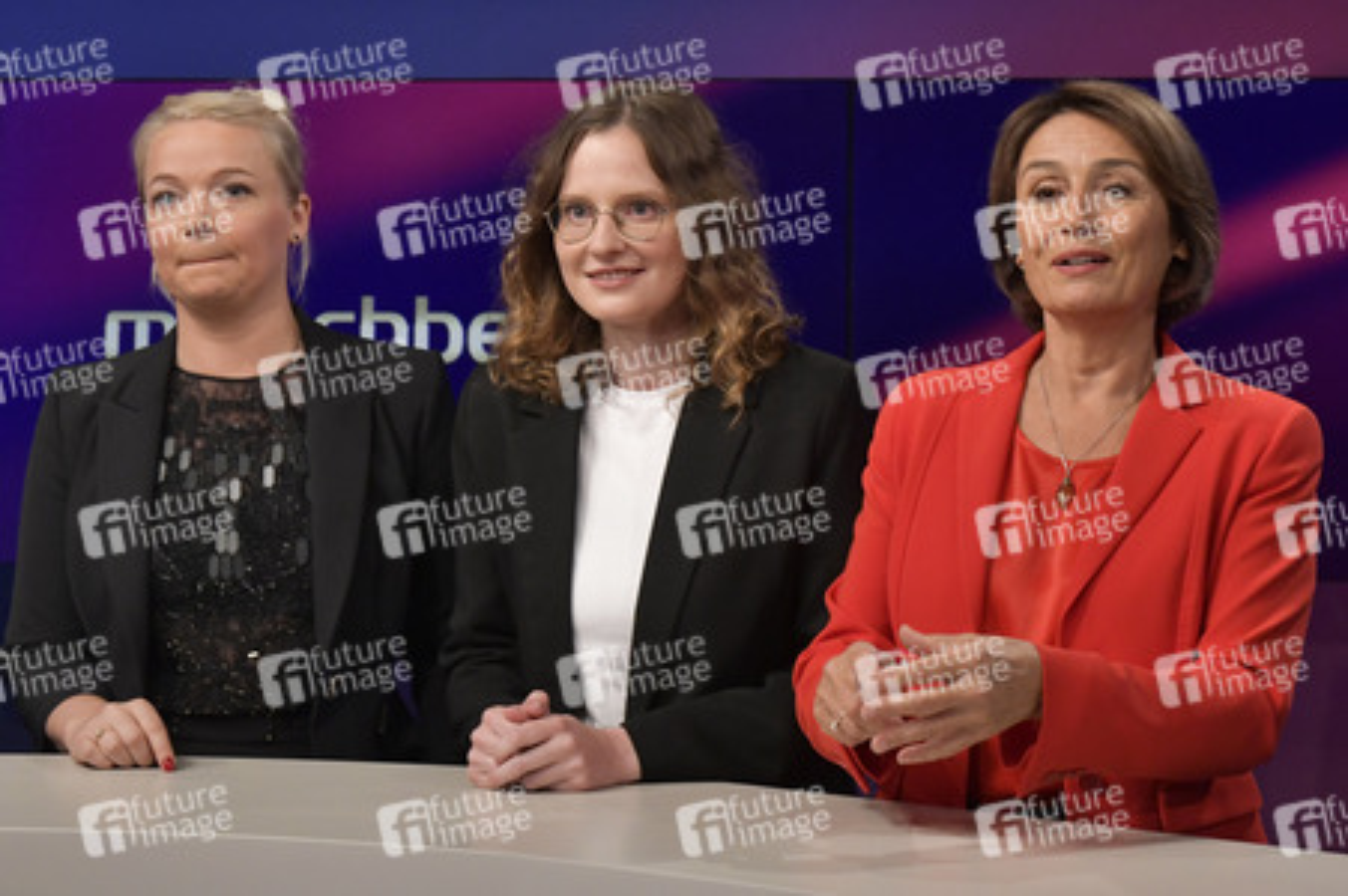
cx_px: 674
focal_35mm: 56
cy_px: 448
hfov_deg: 35.7
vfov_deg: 24.2
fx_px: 2095
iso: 2500
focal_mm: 56
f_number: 6.3
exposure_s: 1/200
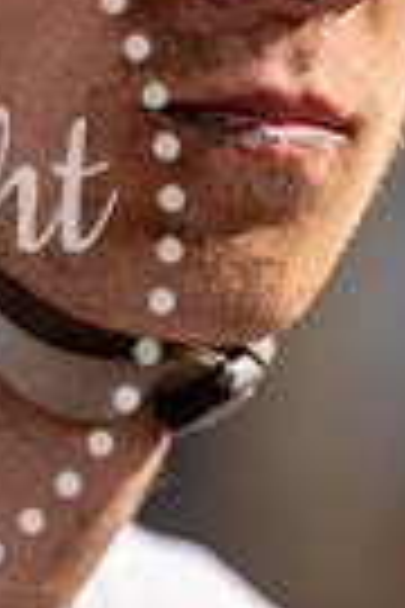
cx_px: -153
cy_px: -171
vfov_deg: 3.1
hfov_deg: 2.1
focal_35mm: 665
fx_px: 11221
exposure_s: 1/1000
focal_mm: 200
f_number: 4
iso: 160
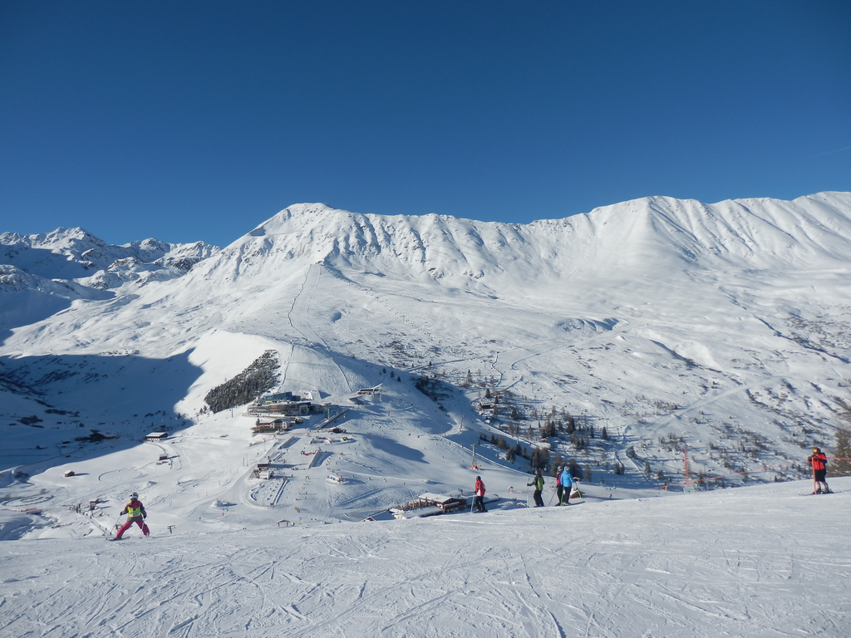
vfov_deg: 54.9
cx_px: 426
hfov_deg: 69.4
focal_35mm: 25
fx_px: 615
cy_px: 319
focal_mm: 4.5
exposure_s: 1/320
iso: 80
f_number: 8.7
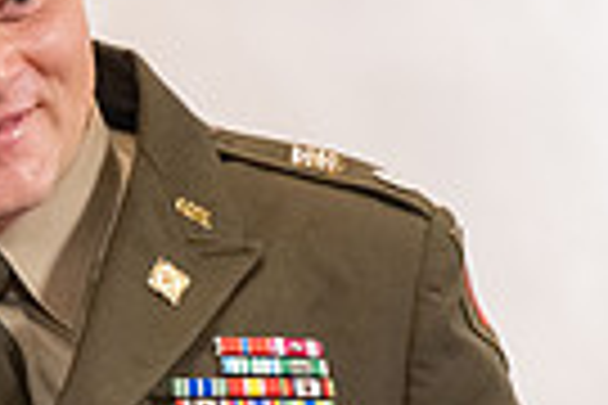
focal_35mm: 426
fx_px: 7194
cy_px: 547
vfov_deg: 3.2
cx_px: 122
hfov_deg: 4.8
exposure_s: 1/200
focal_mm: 99
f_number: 2.8
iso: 5000
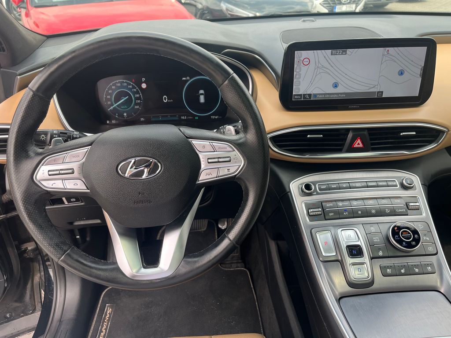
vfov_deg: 53.1
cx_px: 226
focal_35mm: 26
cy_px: 169
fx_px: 339
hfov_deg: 67.3
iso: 50
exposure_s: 1/354
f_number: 1.6
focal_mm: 5.1
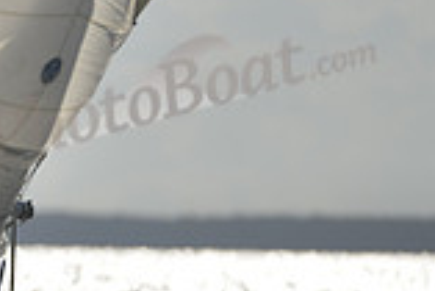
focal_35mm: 1477
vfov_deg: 0.9
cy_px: 276
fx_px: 17863
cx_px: -155
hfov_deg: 1.4
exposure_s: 1/6400
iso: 200
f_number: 4
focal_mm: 400
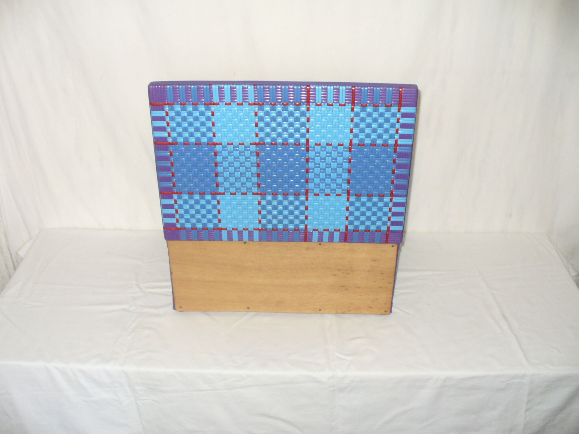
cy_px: 217
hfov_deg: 50.1
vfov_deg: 38.7
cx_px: 290
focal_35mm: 37
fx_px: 619
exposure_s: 1/30
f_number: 2.8
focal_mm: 6.1
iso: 250
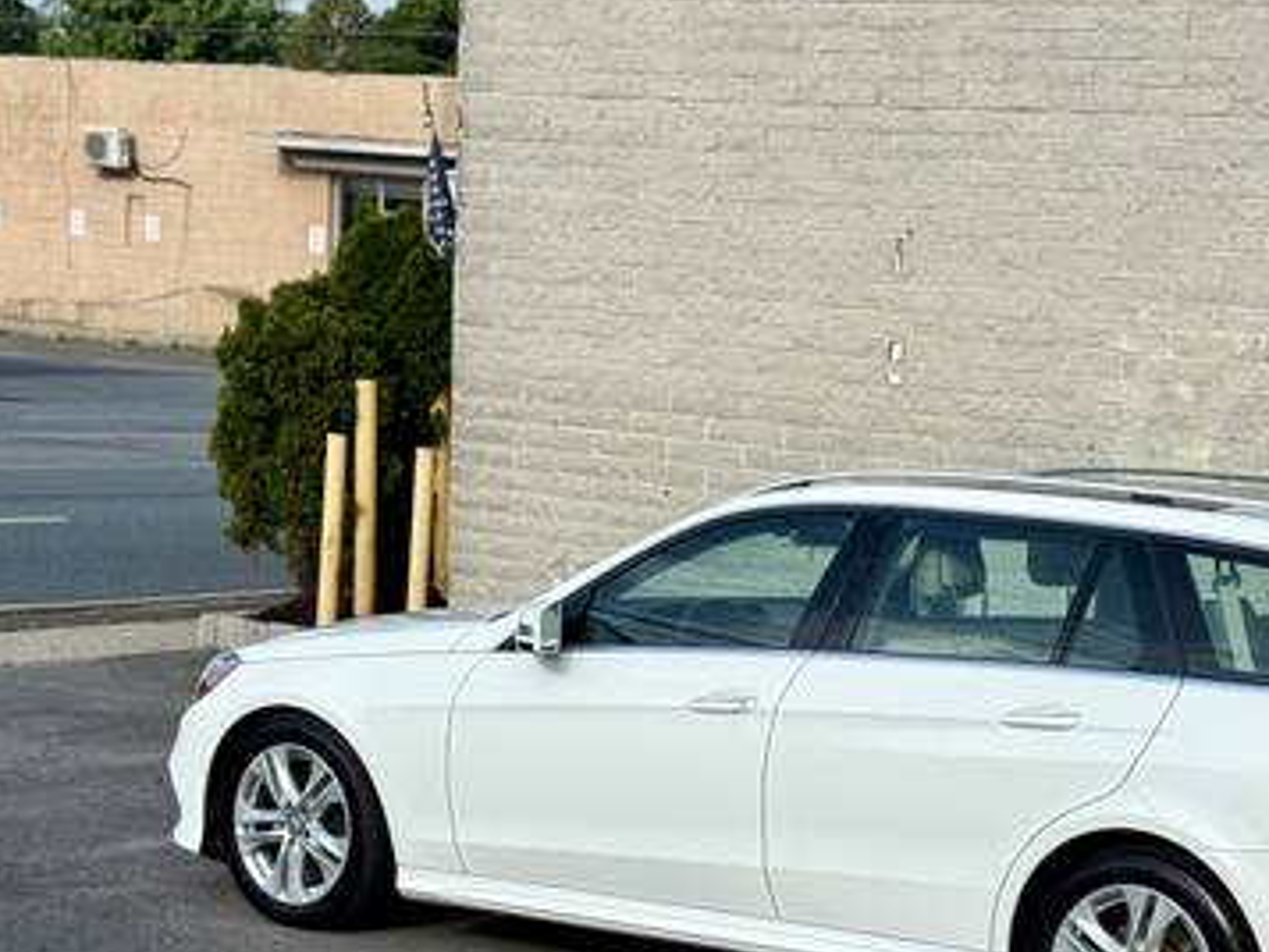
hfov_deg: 22.4
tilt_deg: -8.1
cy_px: 810
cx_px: 1013
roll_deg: -3.9
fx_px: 3154
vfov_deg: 17.0
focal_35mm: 86
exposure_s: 1/4878
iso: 64
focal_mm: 6.76
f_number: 1.78
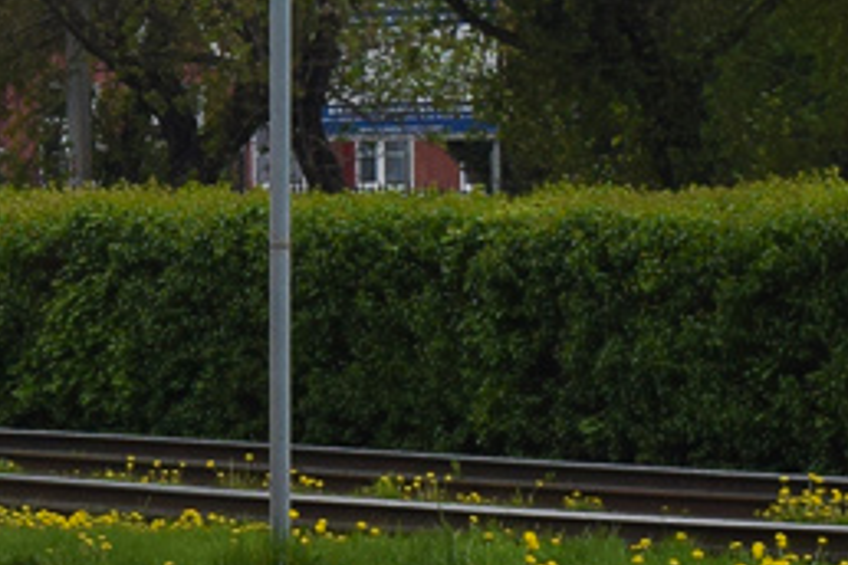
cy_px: 36
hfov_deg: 7.9
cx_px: -1118
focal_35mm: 244
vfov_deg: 5.6
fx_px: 5755
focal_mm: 35
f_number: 7.1
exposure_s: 1/1000
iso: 200
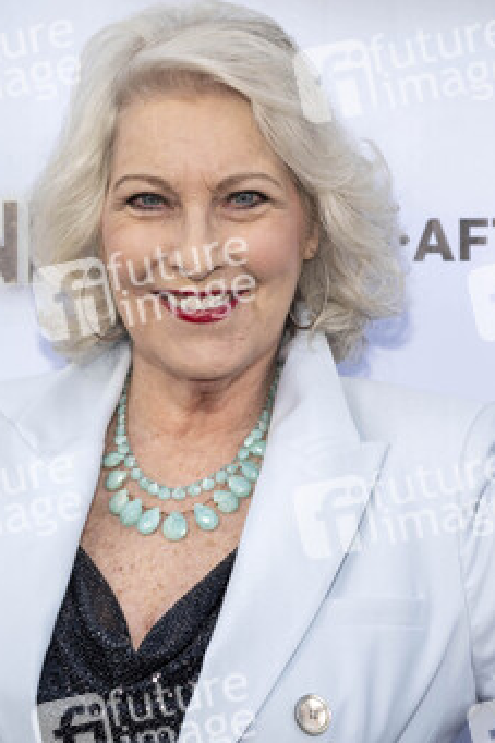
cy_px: 399
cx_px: 207
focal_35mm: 102
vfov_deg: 20.0
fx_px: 2106
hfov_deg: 13.4
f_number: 6.3
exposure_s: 1/160
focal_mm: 87
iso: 400
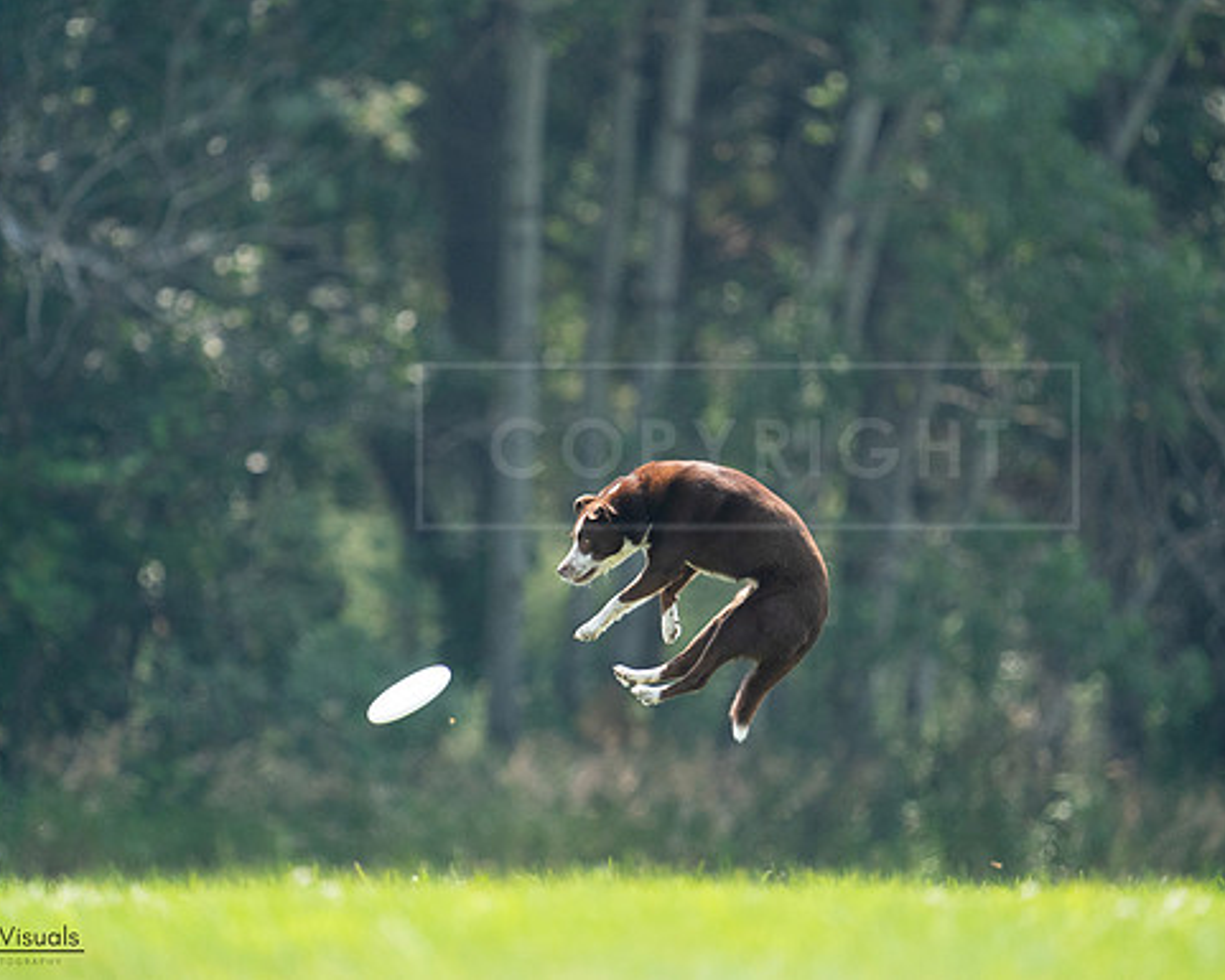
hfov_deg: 2.8
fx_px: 24622
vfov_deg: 2.3
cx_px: 660
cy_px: 490
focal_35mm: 679
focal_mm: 600
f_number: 6.3
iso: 4000
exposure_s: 1/4000
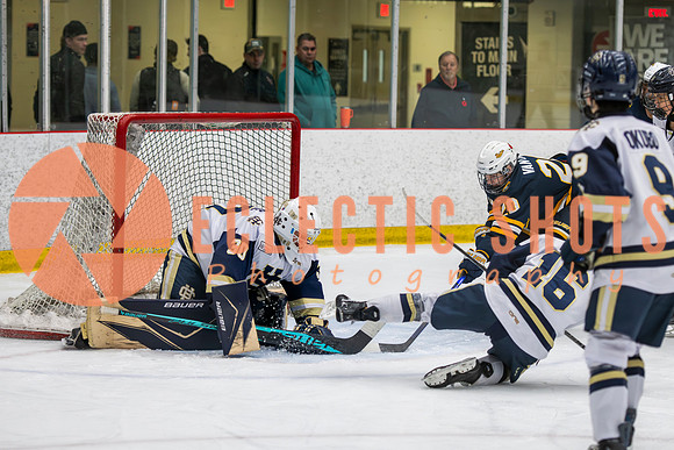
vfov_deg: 9.4
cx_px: 352
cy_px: 205
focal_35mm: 146
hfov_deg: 14.1
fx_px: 2725
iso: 2000
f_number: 3.2
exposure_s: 1/640
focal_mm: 100
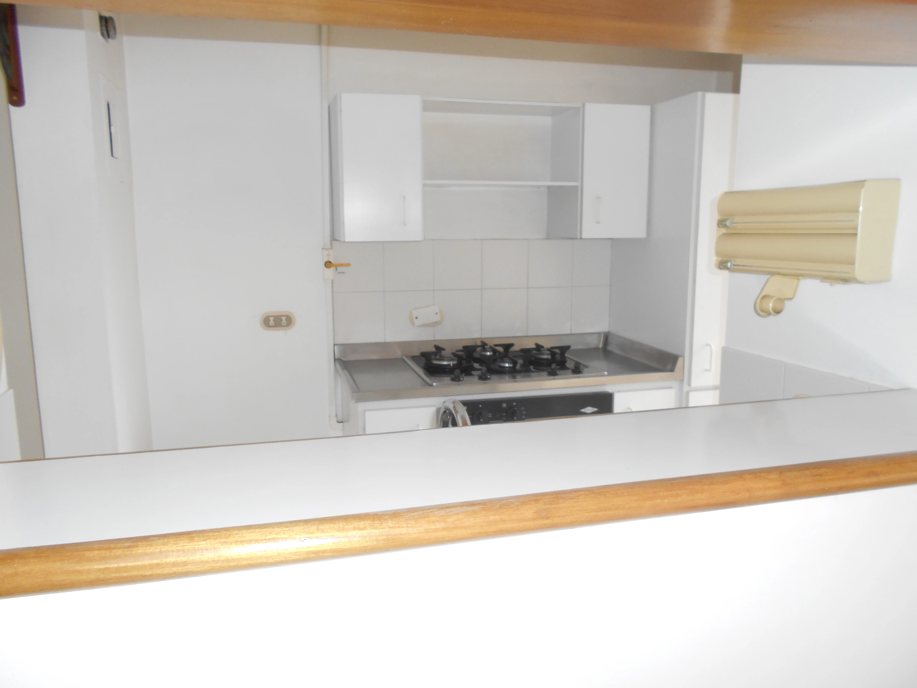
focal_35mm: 26
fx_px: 689
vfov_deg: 53.1
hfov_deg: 67.3
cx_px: 458
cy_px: 344
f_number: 3.2
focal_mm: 4.6
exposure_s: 1/25
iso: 200
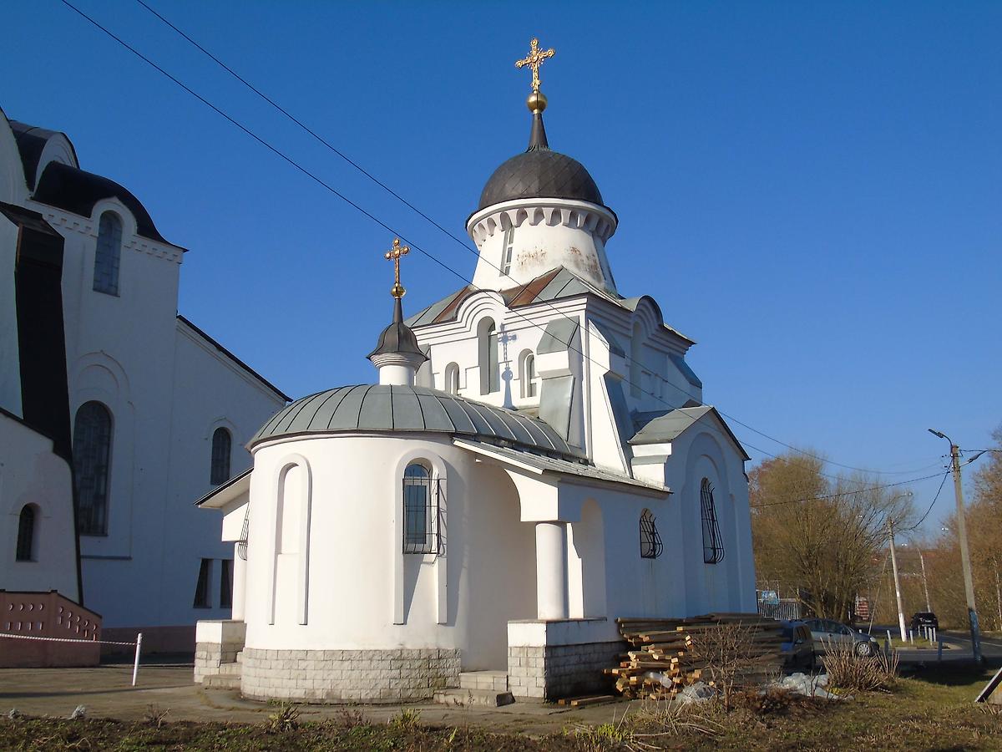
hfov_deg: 54.0
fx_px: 984
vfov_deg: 41.8
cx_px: 501
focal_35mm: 34
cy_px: 376
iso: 80
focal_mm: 6.1
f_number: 3.9
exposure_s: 1/1000
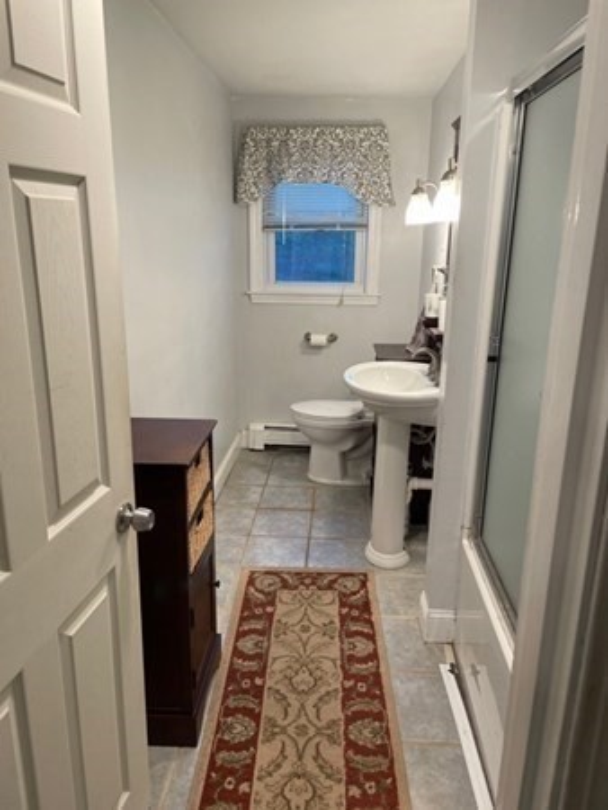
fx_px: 608
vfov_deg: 67.3
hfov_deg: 53.1
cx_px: 304
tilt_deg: -15.4
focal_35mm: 26
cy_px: 405
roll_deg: -1.2
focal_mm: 4.2
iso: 80
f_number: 1.6
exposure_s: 1/60
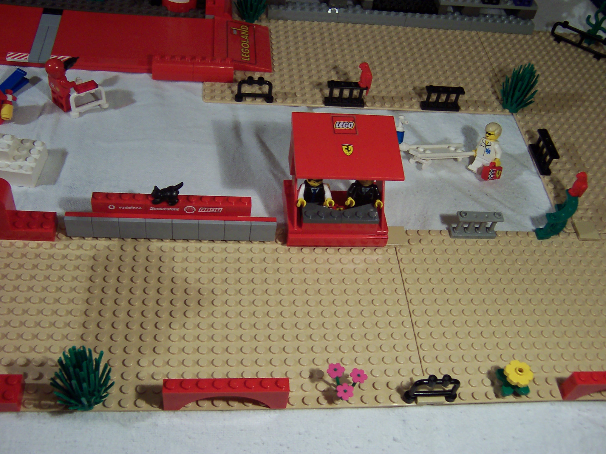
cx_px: 303
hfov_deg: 51.4
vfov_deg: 39.7
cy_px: 227
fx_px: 630
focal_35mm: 36
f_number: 2.8
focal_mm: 5.6
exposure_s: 1/30
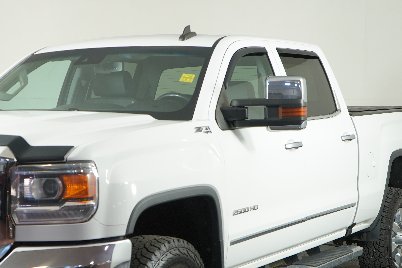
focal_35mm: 86
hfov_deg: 23.5
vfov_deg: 15.8
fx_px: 960
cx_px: 114
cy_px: 184
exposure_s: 1/160
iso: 500
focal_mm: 48
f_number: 4.5
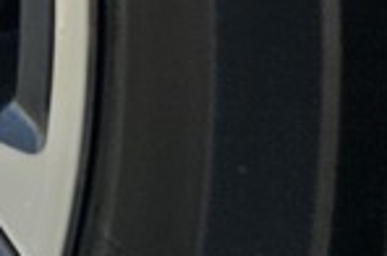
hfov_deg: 9.9
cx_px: -711
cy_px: -316
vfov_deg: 7.8
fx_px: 1781
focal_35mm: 166
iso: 10
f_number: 1.7
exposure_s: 1/294
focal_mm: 6.3
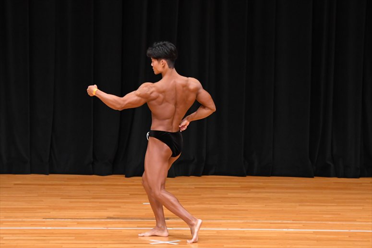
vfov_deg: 5.1
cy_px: 124
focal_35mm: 270
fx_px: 2789
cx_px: 186
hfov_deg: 7.6
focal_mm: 180
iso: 4000
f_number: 5.6
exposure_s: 1/400
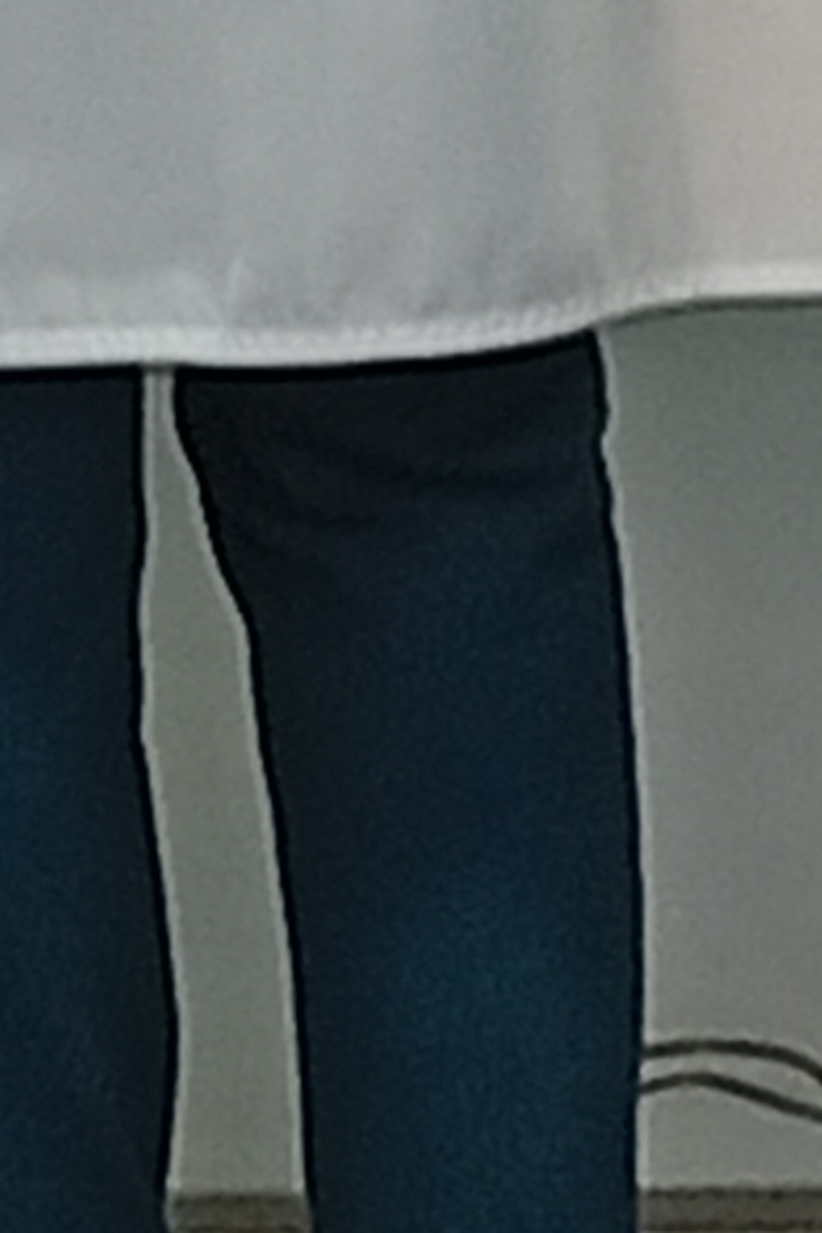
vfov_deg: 5.3
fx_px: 13288
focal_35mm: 388
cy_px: -770
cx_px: 1365
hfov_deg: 3.5
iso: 151
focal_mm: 3.98
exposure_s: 1/50
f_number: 1.8
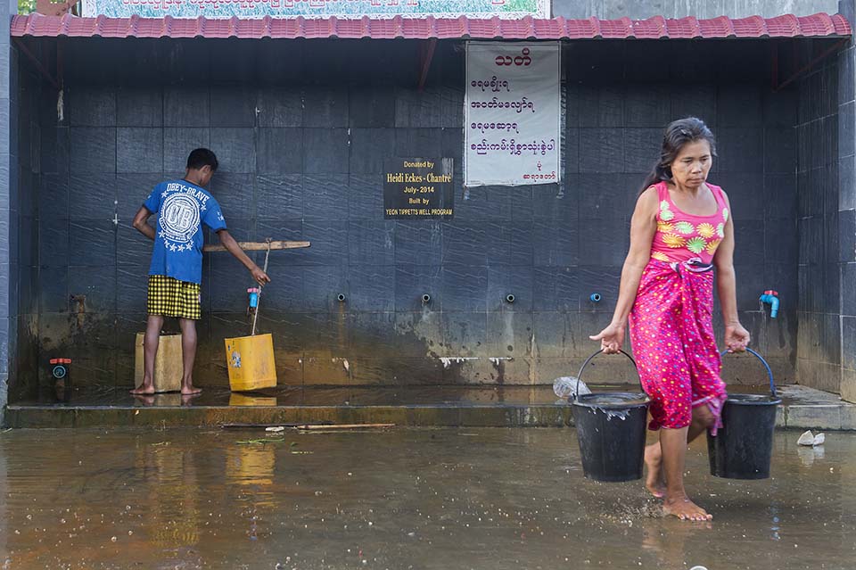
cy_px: 285
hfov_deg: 35.7
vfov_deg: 24.2
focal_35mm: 56
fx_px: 1331
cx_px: 428
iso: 800
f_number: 5.6
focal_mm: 56
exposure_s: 1/125
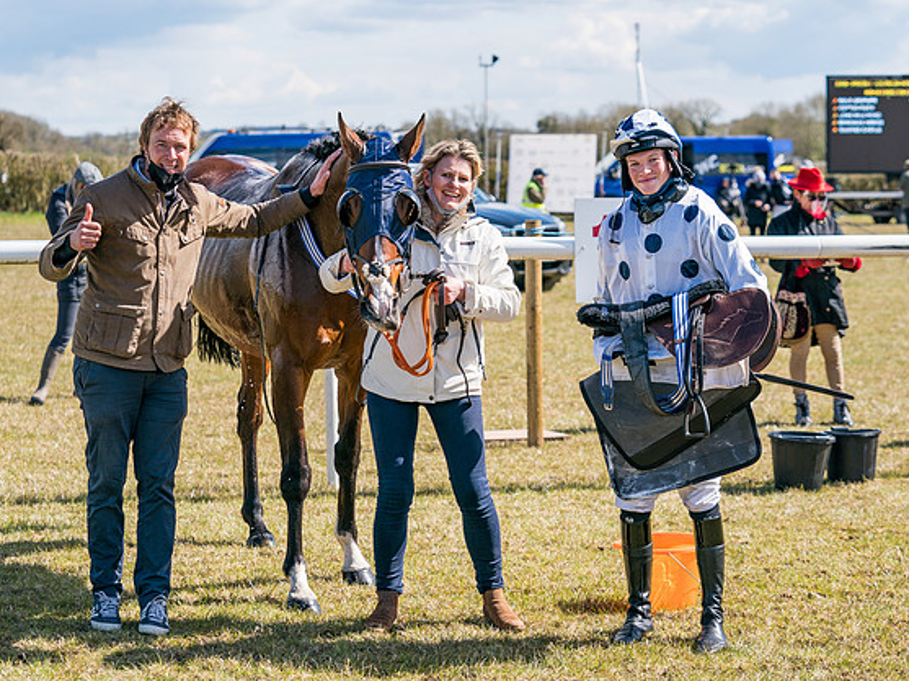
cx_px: 456
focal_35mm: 84
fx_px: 2204
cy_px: 318
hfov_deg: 23.3
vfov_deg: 17.5
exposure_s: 1/1600
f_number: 4
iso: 200
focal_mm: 72
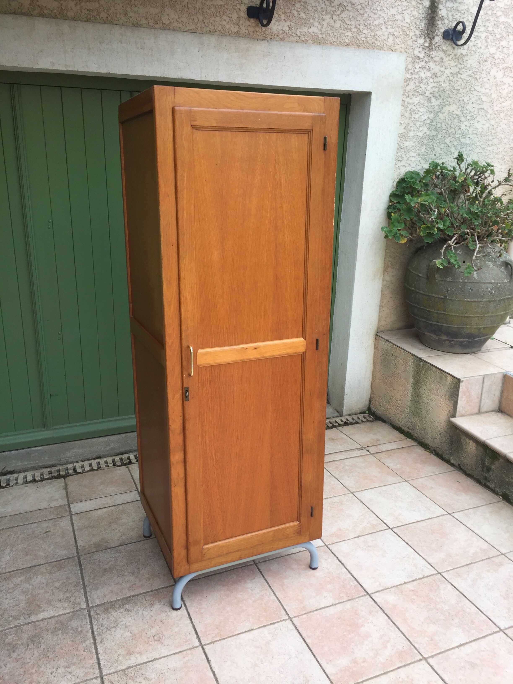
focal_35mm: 29
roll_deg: -1.7
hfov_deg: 48.2
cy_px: 342
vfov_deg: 61.7
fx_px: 573
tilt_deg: -20.5
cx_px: 256
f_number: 2.2
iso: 40
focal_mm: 4.15
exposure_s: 1/50
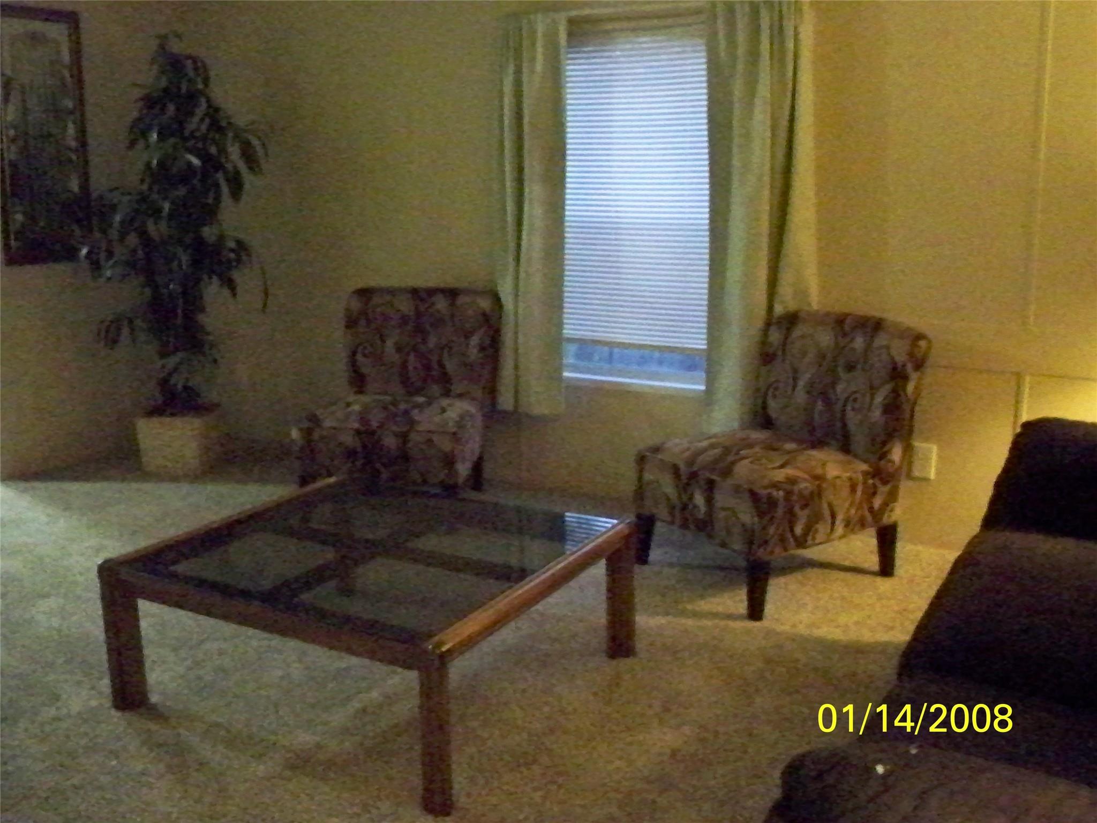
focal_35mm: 35
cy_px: 412
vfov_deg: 40.7
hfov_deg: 52.6
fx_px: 1109
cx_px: 548
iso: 3200
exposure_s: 1/60
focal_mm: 6.3
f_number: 3.1
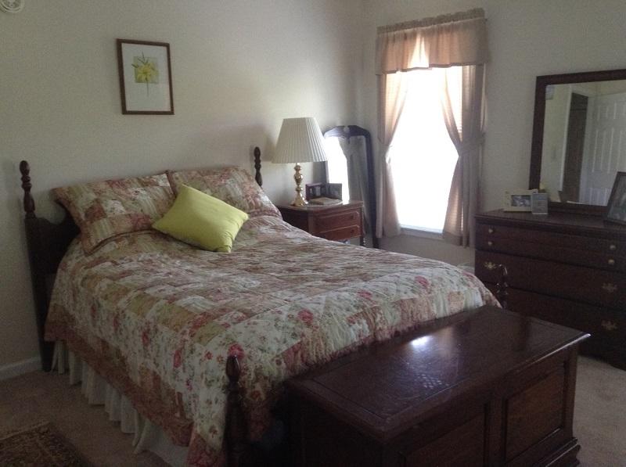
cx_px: 313
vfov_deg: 42.8
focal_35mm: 33
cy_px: 234
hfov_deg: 55.4
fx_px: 596
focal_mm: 3.3
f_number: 2.4
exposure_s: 1/25
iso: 160
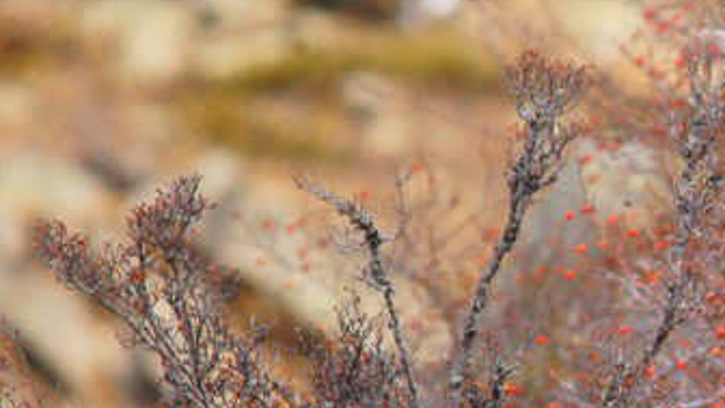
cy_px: 146
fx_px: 35988
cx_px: 619
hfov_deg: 1.2
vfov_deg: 0.6
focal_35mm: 1872
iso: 640
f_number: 6.3
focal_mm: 500
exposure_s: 1/500
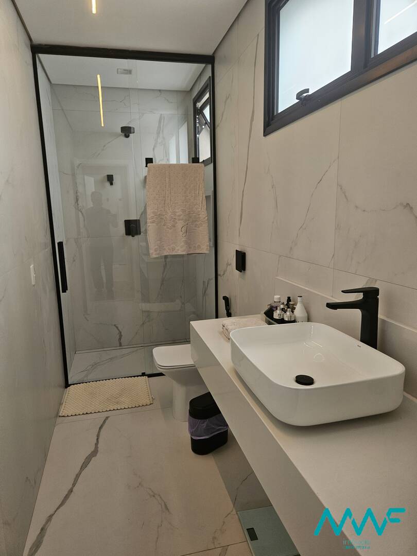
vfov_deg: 73.9
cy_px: 278
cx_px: 208
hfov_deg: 58.9
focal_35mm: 23
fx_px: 369
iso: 80
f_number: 1.8
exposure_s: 1/120
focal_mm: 5.4
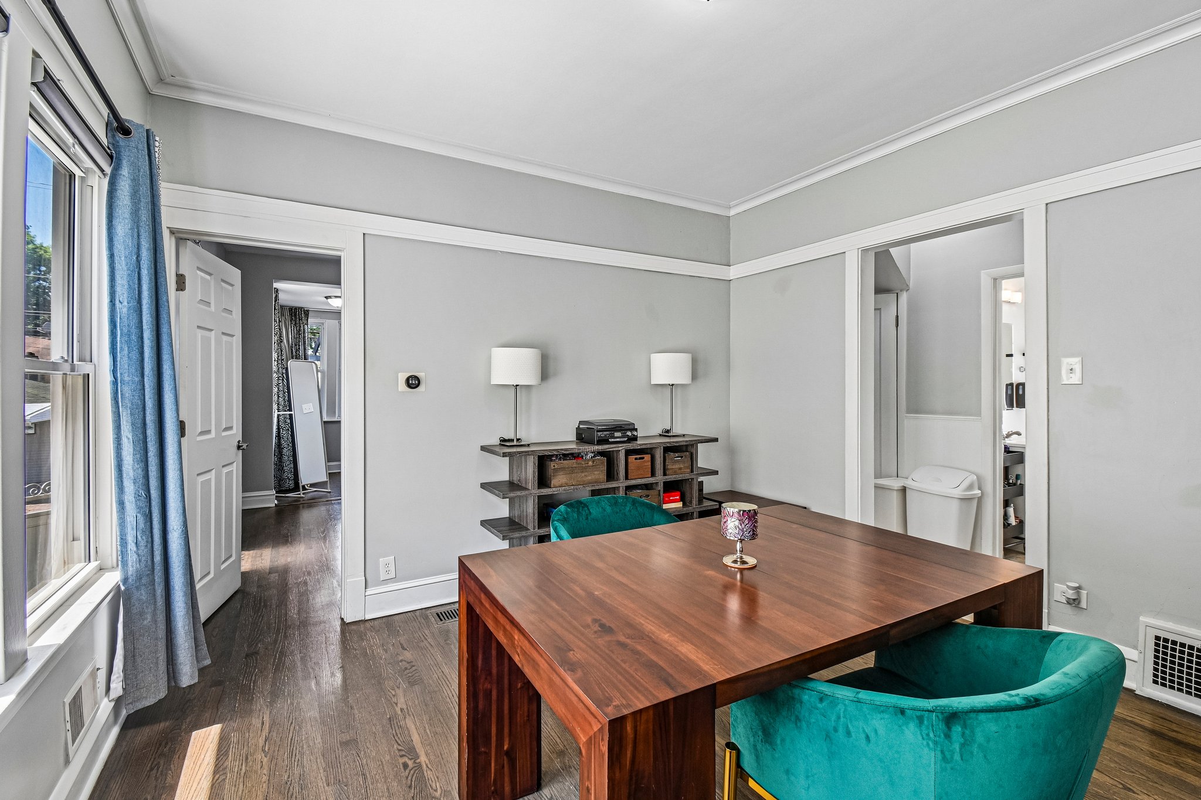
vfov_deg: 77.3
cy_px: 400
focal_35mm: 15
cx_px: 600
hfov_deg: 100.4
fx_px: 500
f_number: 8
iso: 160
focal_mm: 10
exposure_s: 1/15
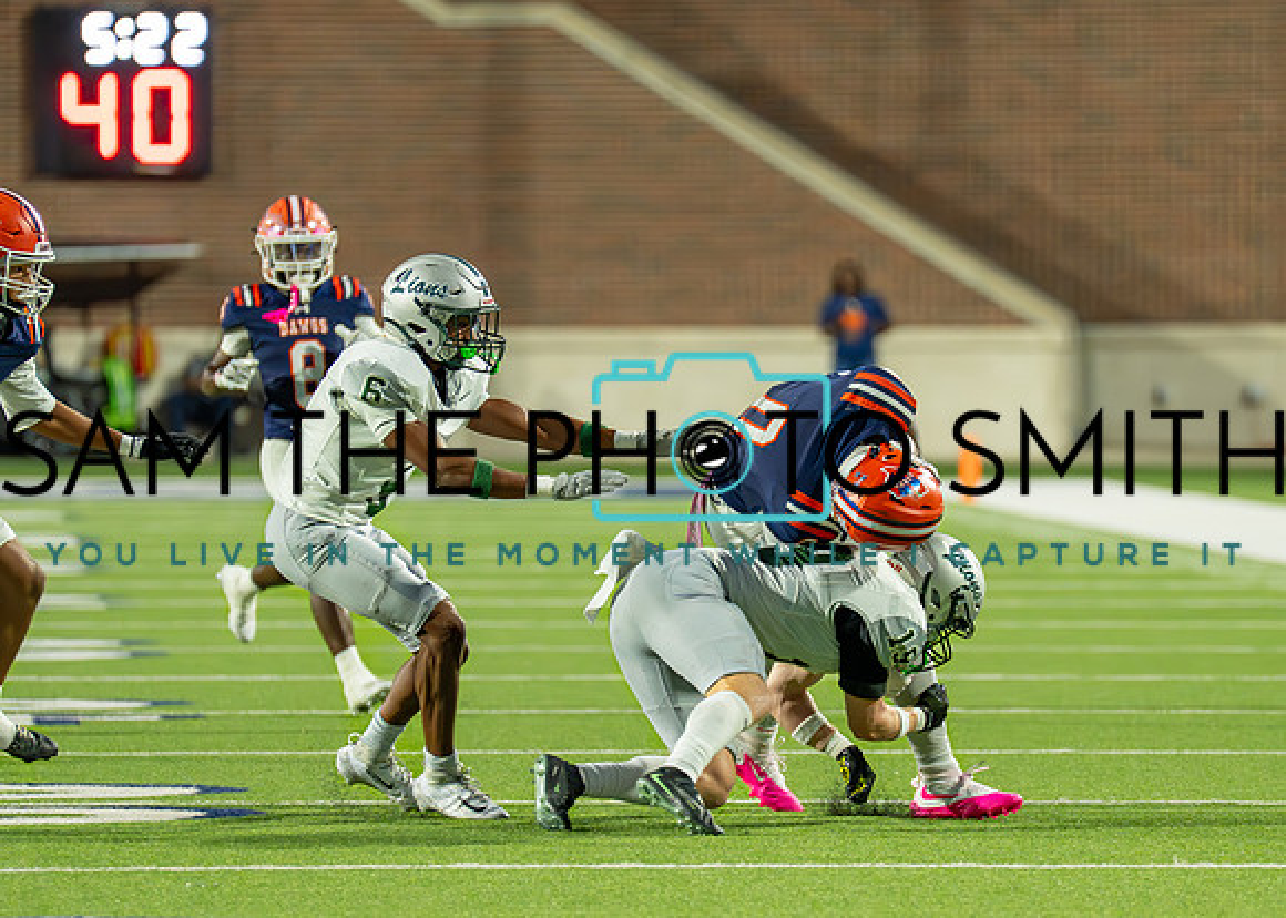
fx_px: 14957
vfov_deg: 3.5
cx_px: 748
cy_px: 491
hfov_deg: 4.9
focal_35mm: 410
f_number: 2.8
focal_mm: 200
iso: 1600
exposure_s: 1/1250
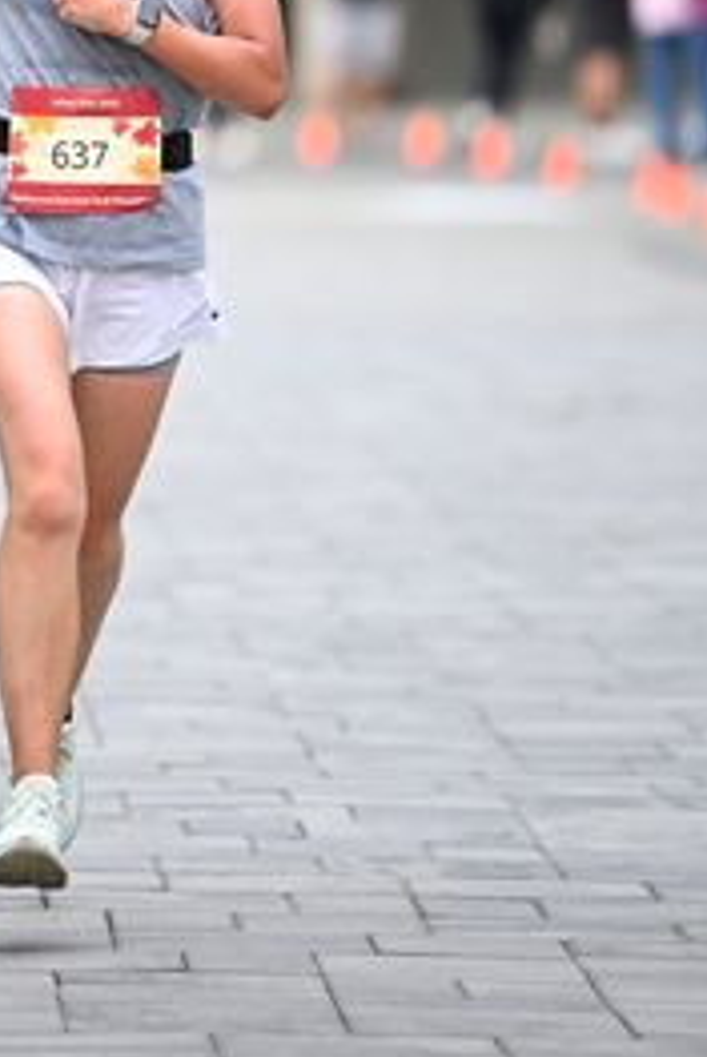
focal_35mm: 418
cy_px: -16
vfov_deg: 4.9
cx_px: -22
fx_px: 12280
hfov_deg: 3.3
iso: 1000
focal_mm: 200
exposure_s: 1/1600
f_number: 2.8
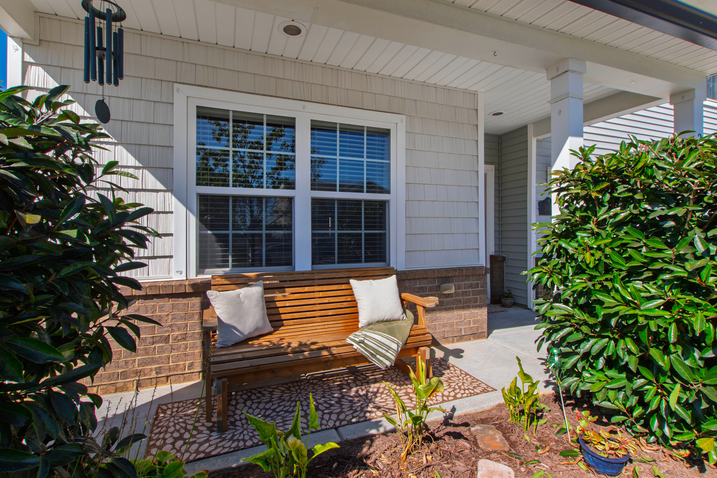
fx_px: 299
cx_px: 358
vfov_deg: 77.3
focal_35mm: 15
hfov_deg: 100.4
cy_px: 239
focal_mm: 10
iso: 100
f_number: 9
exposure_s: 1/100
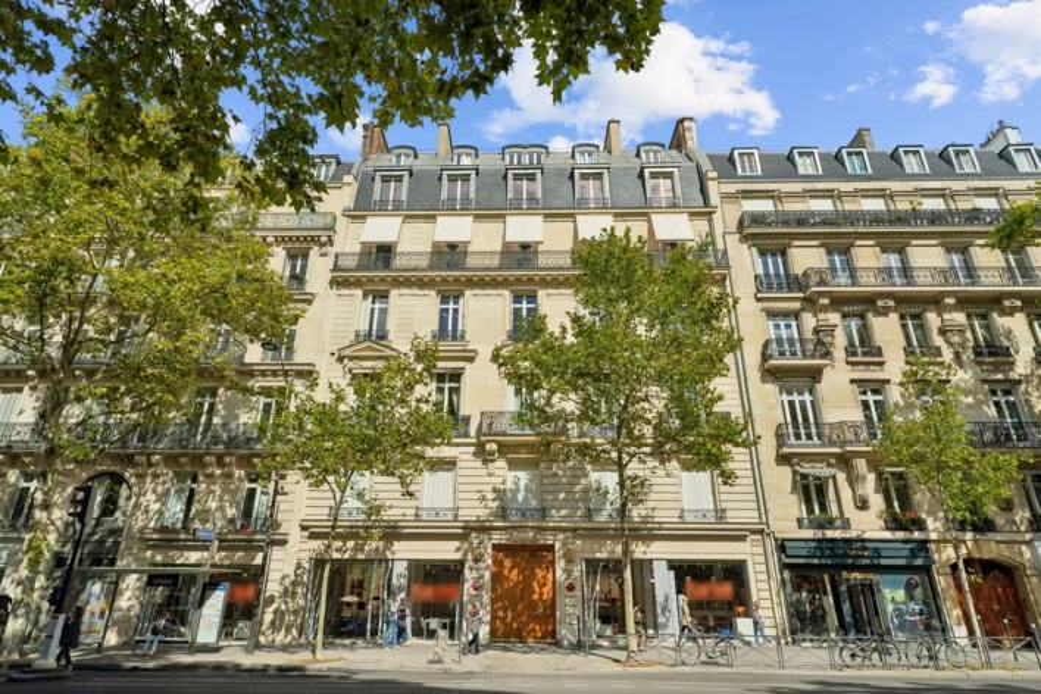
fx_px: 578
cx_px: 520
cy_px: 347
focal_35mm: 20
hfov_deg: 84.0
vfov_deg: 61.9
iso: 800
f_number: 11
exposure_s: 1/1600
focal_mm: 20
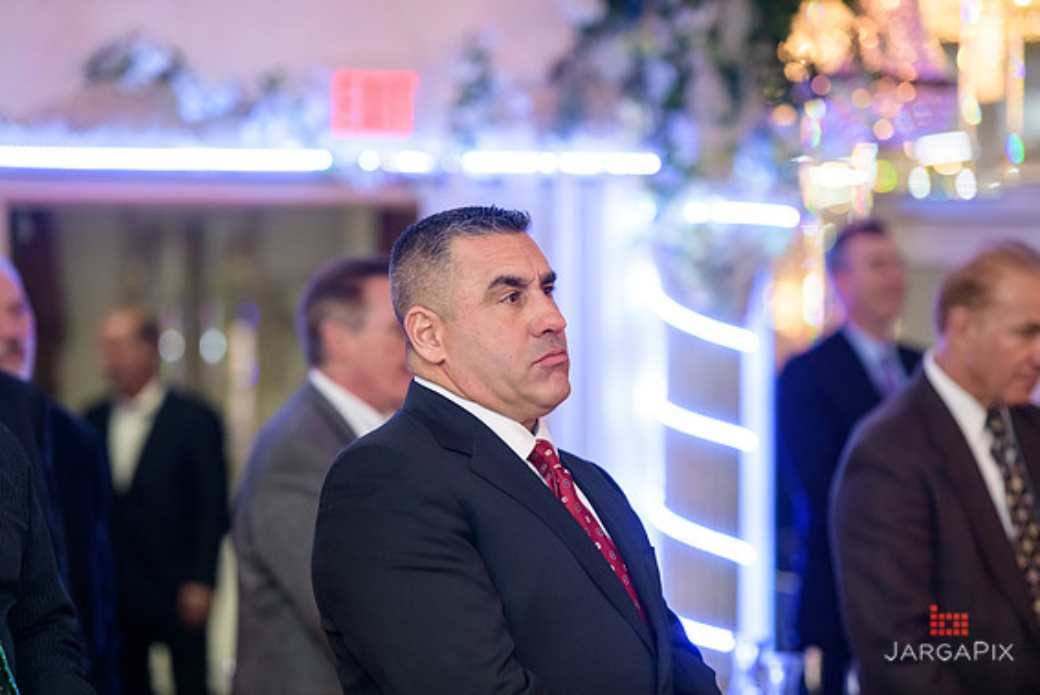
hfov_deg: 14.9
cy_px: 346
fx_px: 3990
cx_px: 528
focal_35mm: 138
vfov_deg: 10.0
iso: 1600
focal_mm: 135
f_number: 3.2
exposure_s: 1/125
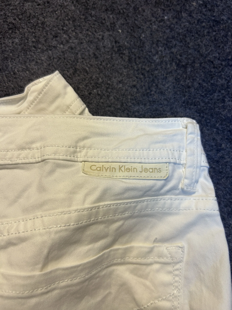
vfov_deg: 67.3
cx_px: 116
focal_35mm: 26
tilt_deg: -53.3
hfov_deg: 53.1
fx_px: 232
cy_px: 155
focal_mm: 5.7
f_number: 1.5
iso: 125
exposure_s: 1/100
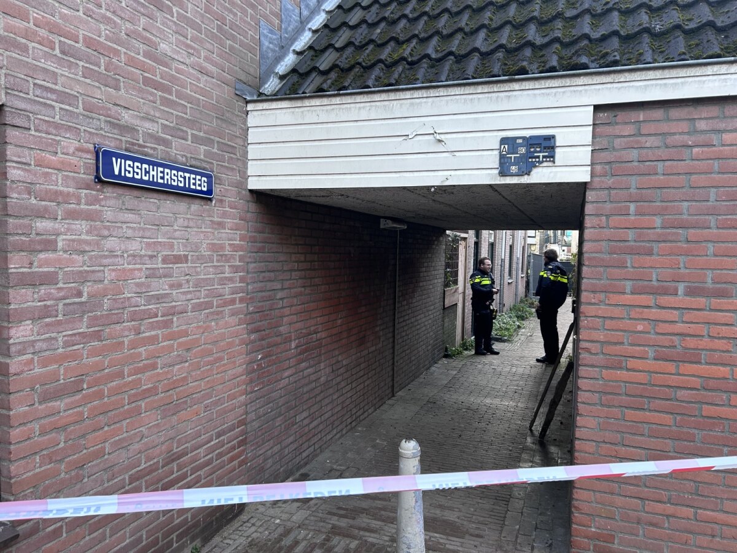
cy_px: 276
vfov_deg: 53.1
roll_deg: -1.0
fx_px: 554
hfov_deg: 67.3
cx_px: 368
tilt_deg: -3.7
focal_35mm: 26
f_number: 1.5
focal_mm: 5.7
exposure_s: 1/121
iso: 80
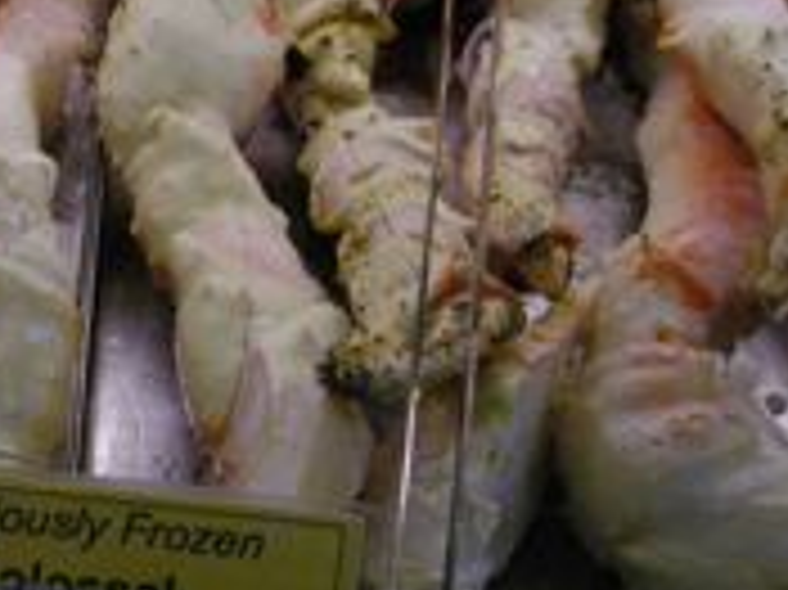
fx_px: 1820
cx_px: 45
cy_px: 369
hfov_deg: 23.6
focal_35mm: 80
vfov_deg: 18.4
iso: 400
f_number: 2.8
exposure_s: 1/229
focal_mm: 5.8
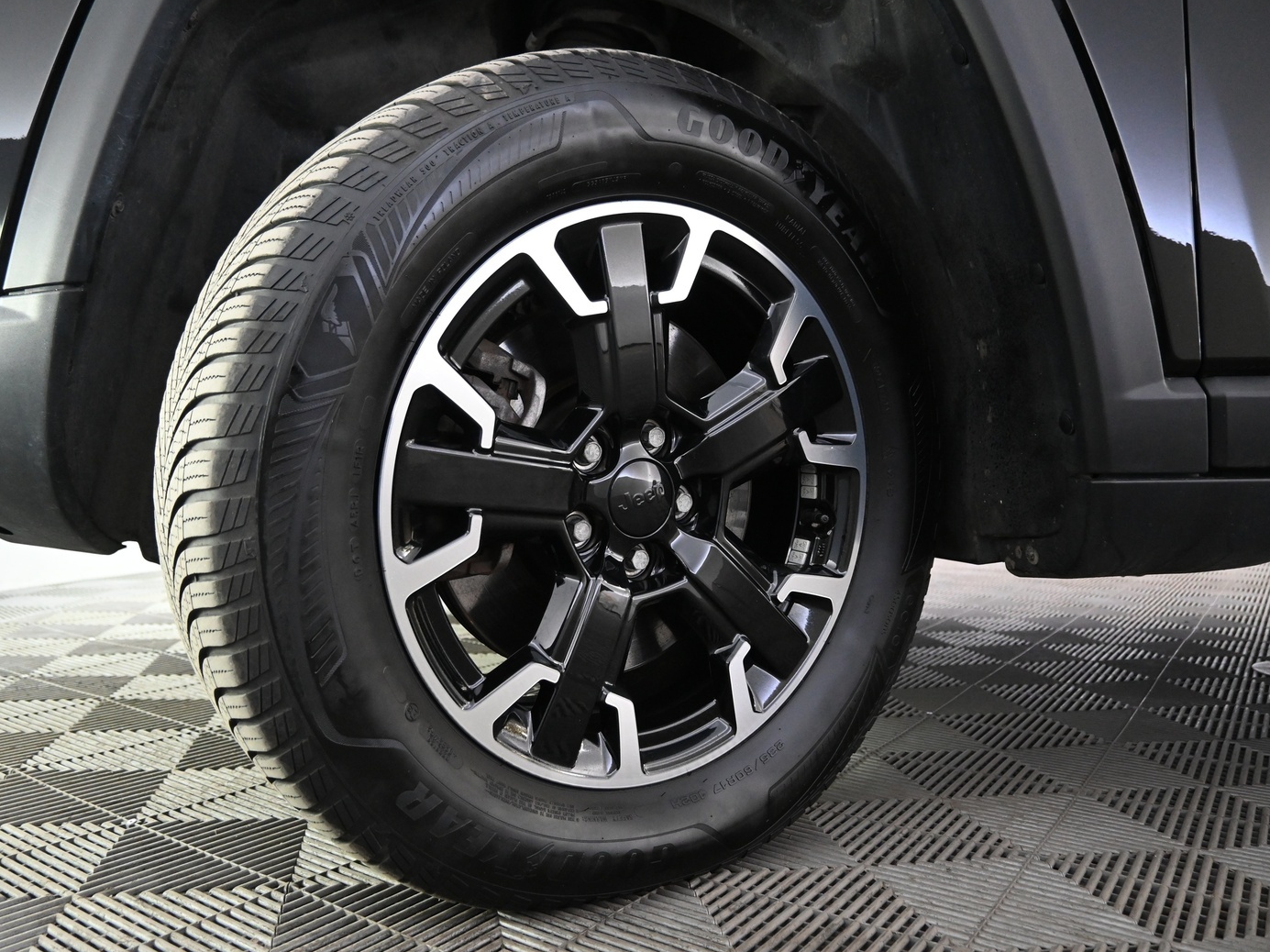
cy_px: 487
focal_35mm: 27
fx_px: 990
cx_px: 567
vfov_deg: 51.3
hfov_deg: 65.2
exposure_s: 1/25
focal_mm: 16
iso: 2500
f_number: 3.5
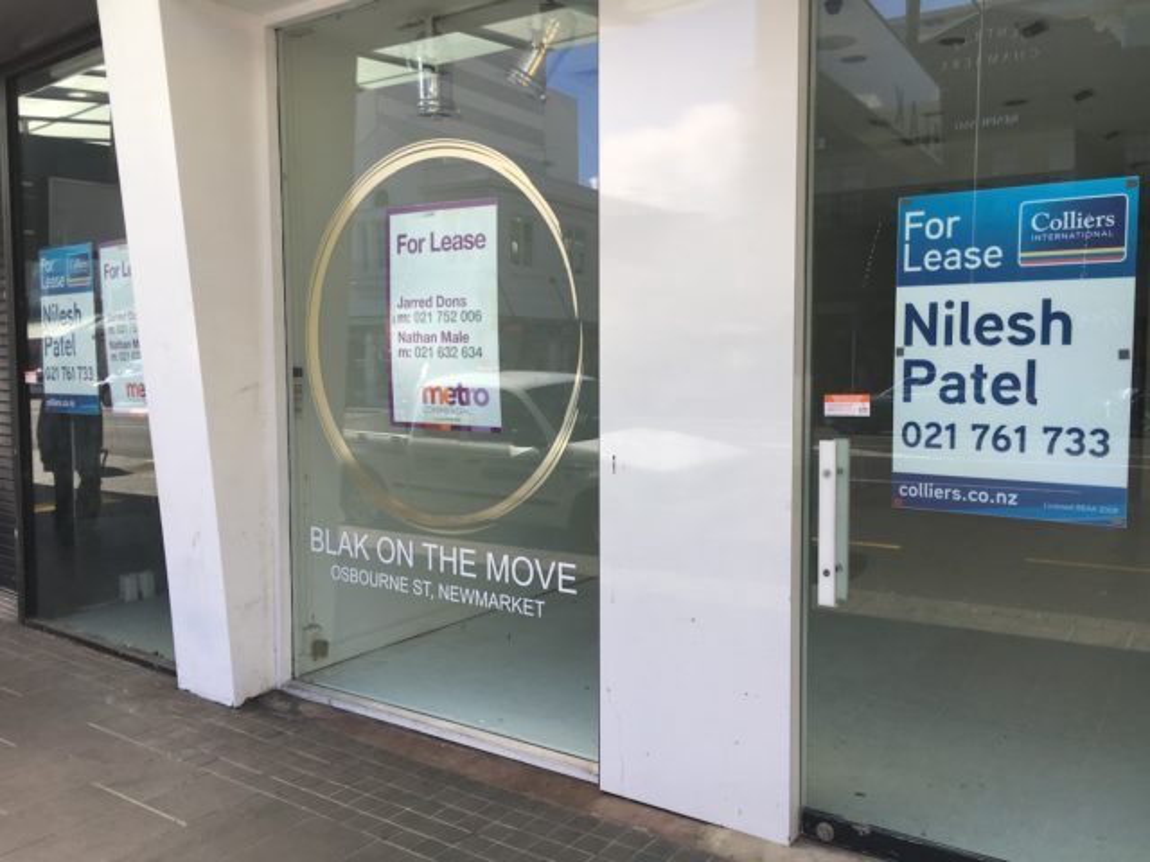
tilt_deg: -2.1
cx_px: 575
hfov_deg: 61.7
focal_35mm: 29
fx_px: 963
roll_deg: +0.1
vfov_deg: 48.2
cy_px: 431
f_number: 2.2
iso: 25
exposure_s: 1/442
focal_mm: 4.15
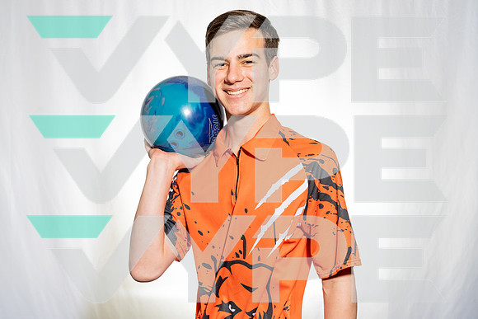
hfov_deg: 41.1
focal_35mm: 48
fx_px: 637
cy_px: 160
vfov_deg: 28.1
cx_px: 239
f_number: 8
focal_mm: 48
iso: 100
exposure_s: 1/250
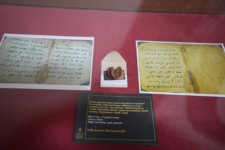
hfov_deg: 58.7
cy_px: 75
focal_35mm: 32
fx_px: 200
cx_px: 112
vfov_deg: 41.1
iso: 800
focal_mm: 32
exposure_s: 1/60
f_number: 2.8
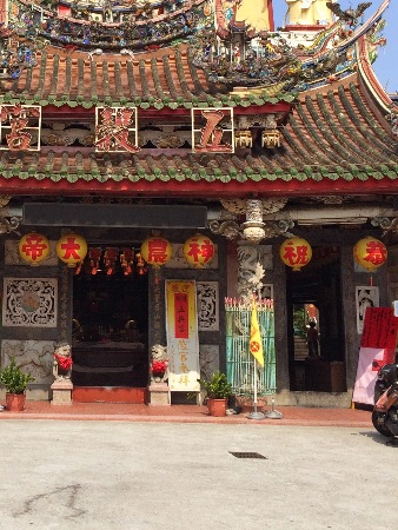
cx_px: 85
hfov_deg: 22.7
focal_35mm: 64
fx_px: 980
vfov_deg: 29.9
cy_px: 145
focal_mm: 4.12
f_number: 2.2
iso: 32
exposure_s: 1/2053
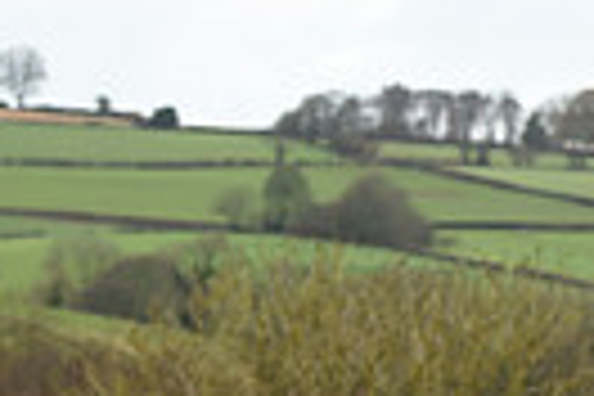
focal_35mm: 405
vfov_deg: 3.4
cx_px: 1112
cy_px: 464
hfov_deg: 5.0
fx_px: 6682
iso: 360
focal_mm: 92
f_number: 3.2
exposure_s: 1/1000
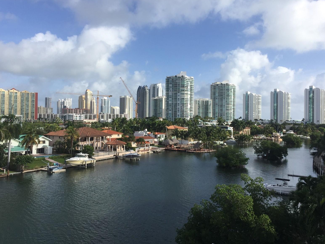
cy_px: 121
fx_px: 282
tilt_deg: +1.3
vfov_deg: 46.8
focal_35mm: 30
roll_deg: -1.3
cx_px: 165
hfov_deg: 60.0
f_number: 2.2
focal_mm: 4.15
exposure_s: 1/2198
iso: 32
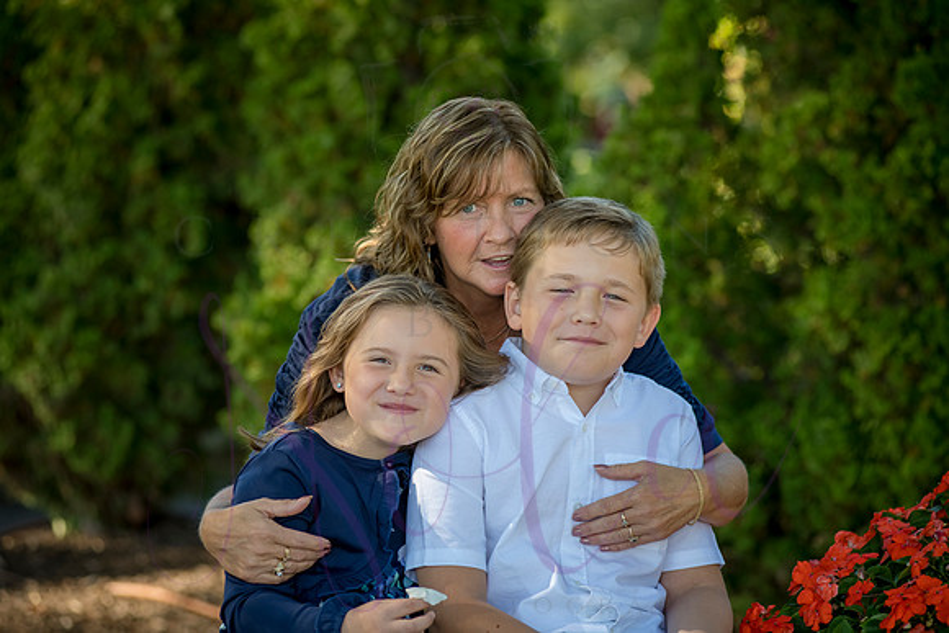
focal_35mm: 120
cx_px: 474
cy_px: 316
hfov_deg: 17.1
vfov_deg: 11.4
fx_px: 3164
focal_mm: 120
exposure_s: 1/400
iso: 400
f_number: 4
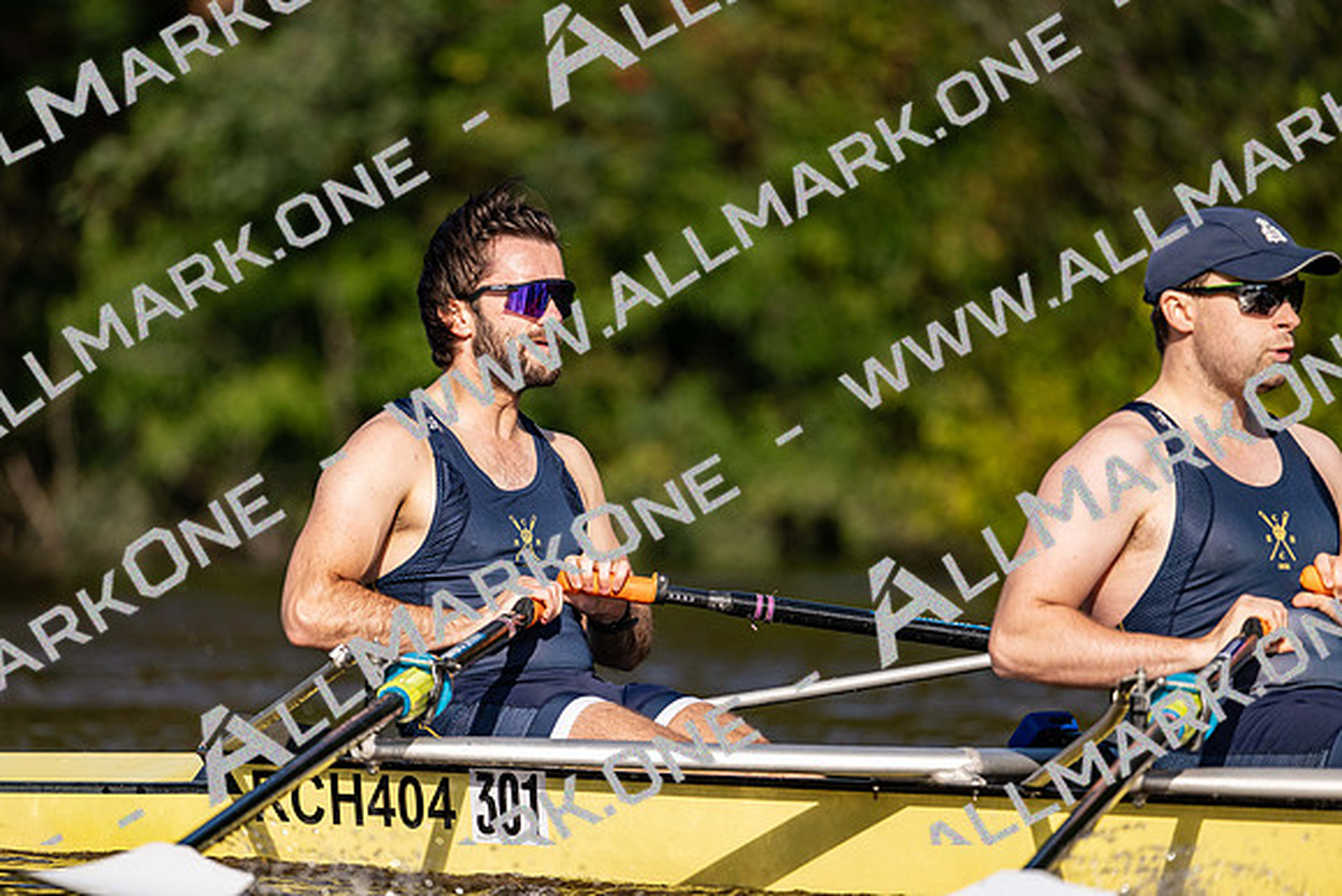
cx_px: 671
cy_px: 448
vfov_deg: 3.4
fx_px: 14914
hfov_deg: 5.2
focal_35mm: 400
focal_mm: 400
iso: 500
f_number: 4.5
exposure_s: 1/3200
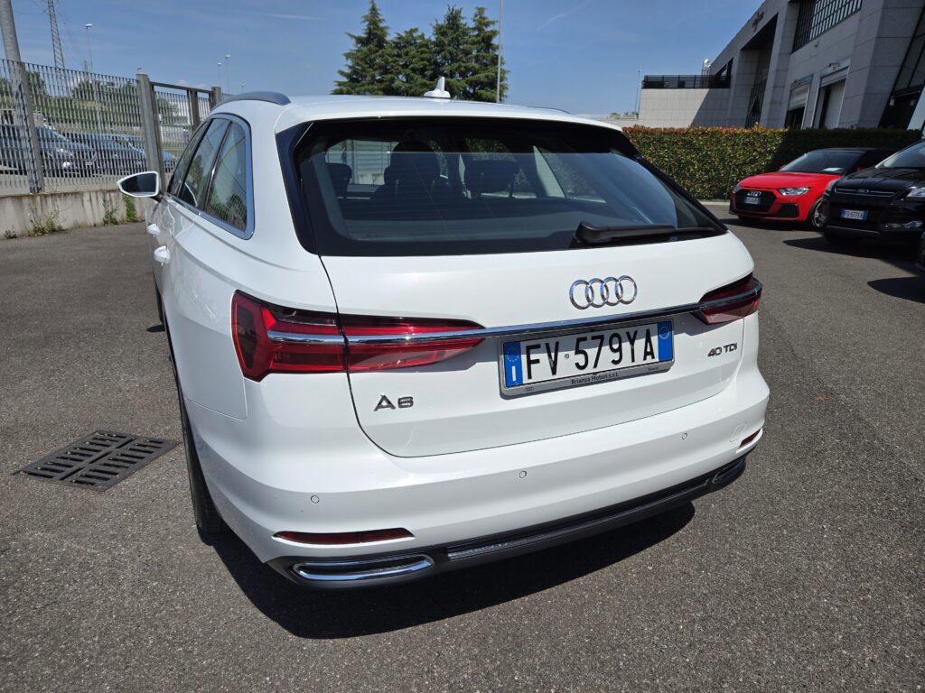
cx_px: 462
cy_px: 346
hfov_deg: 73.9
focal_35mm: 23
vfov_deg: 58.9
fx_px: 615
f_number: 1.8
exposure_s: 1/3067
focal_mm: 5.4
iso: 25
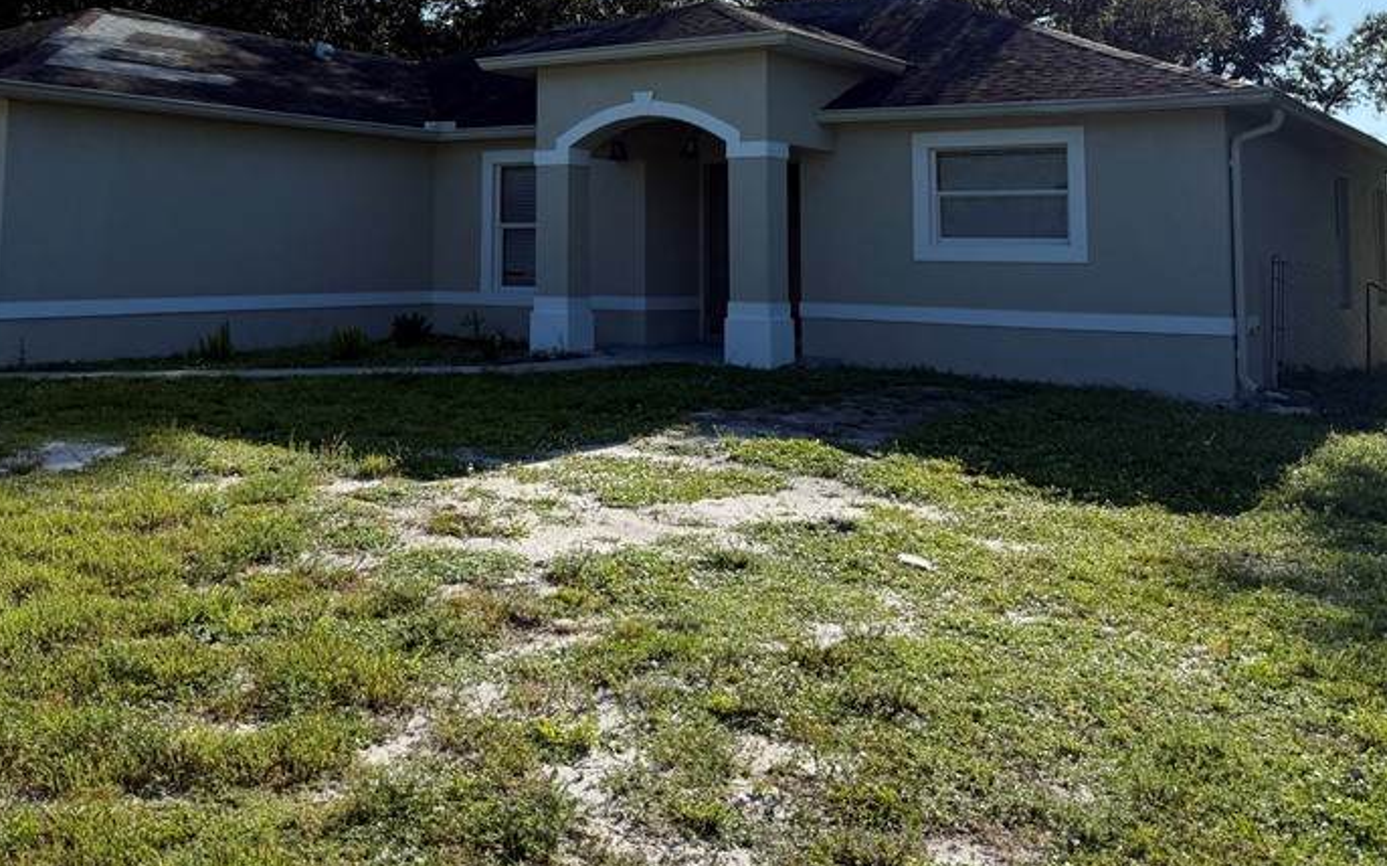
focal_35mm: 38
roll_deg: +0.2
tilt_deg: +6.2
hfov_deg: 51.0
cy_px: 99
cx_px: 518
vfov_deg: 32.0
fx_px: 1436
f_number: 1.78
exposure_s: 1/6711
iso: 125
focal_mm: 6.76
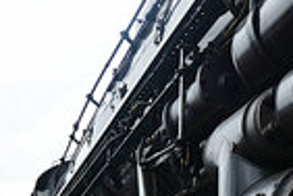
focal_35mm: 68
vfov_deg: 17.4
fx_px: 553
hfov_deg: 29.7
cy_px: 318
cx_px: 148
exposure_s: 1/250
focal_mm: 10
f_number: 8
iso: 200
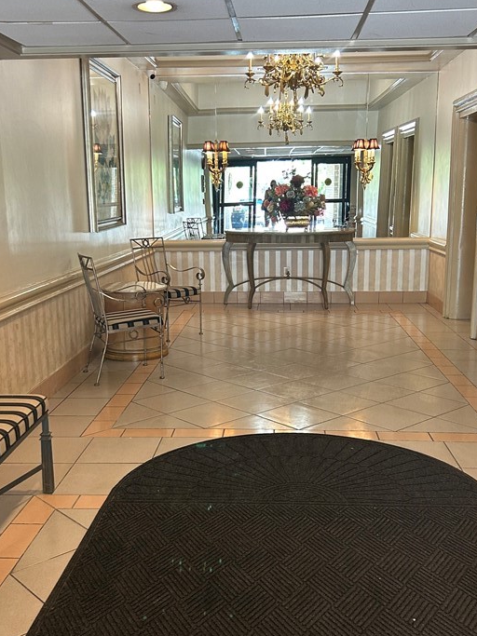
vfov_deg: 47.9
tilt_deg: -11.8
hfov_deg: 36.8
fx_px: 717
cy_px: 332
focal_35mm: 39
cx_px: 236
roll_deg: +0.4
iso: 125
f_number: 1.5
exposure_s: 1/60
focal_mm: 5.7
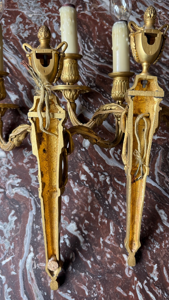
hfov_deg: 42.8
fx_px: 215
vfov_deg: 69.9
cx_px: 95
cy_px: 148
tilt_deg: -68.0
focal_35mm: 27
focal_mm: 6.76
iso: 125
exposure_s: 1/50
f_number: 1.78
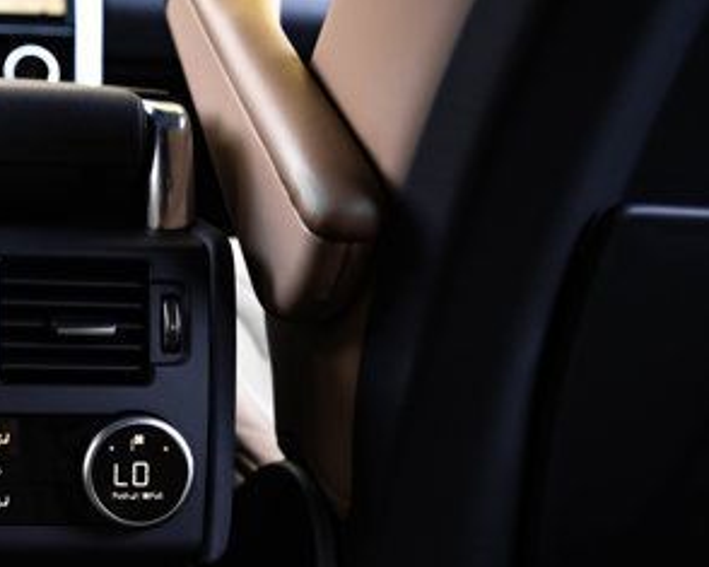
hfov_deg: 34.4
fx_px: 1028
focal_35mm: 49
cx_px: -10
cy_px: 472
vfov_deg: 29.9
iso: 640
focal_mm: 24
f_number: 2.8
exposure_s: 1/200
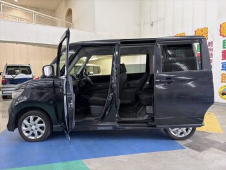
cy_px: 85
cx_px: 113
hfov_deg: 67.3
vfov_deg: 53.1
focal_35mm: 26
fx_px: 170
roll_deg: +1.4
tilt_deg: -2.4
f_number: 1.6
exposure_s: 1/50
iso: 100
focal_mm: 5.96
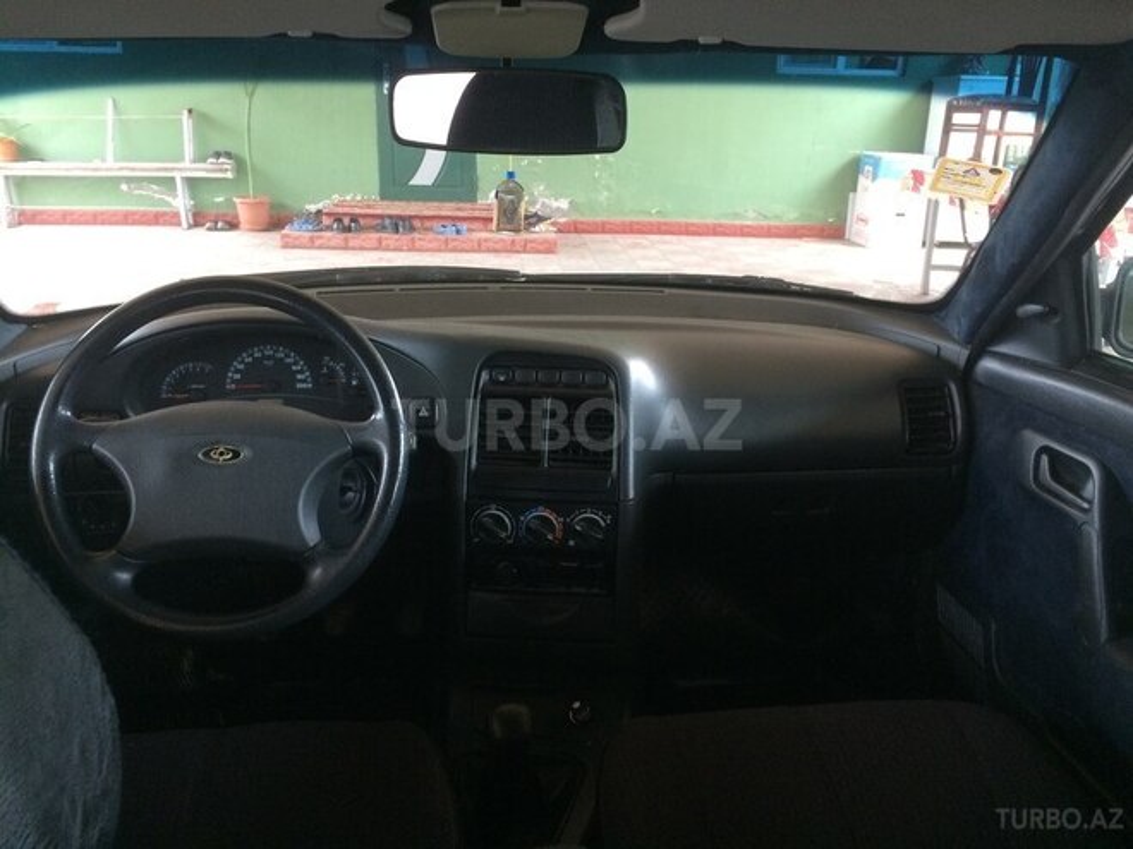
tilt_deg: -18.0
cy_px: 424
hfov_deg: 61.7
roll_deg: -0.6
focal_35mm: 29
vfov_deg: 48.2
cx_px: 566
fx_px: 949
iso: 250
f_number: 2.2
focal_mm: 4.15
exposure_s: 1/33
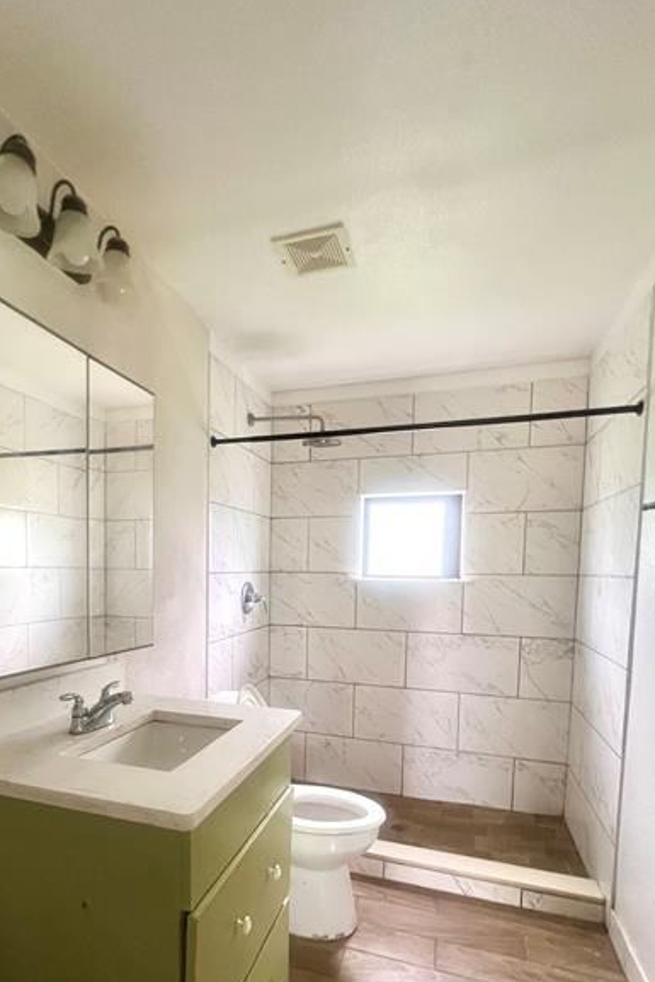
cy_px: 609
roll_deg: +0.7
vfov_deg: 88.3
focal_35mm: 18
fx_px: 491
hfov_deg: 66.7
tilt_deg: -5.9
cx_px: 257
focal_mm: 1.57
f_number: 1.8
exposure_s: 1/60
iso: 250
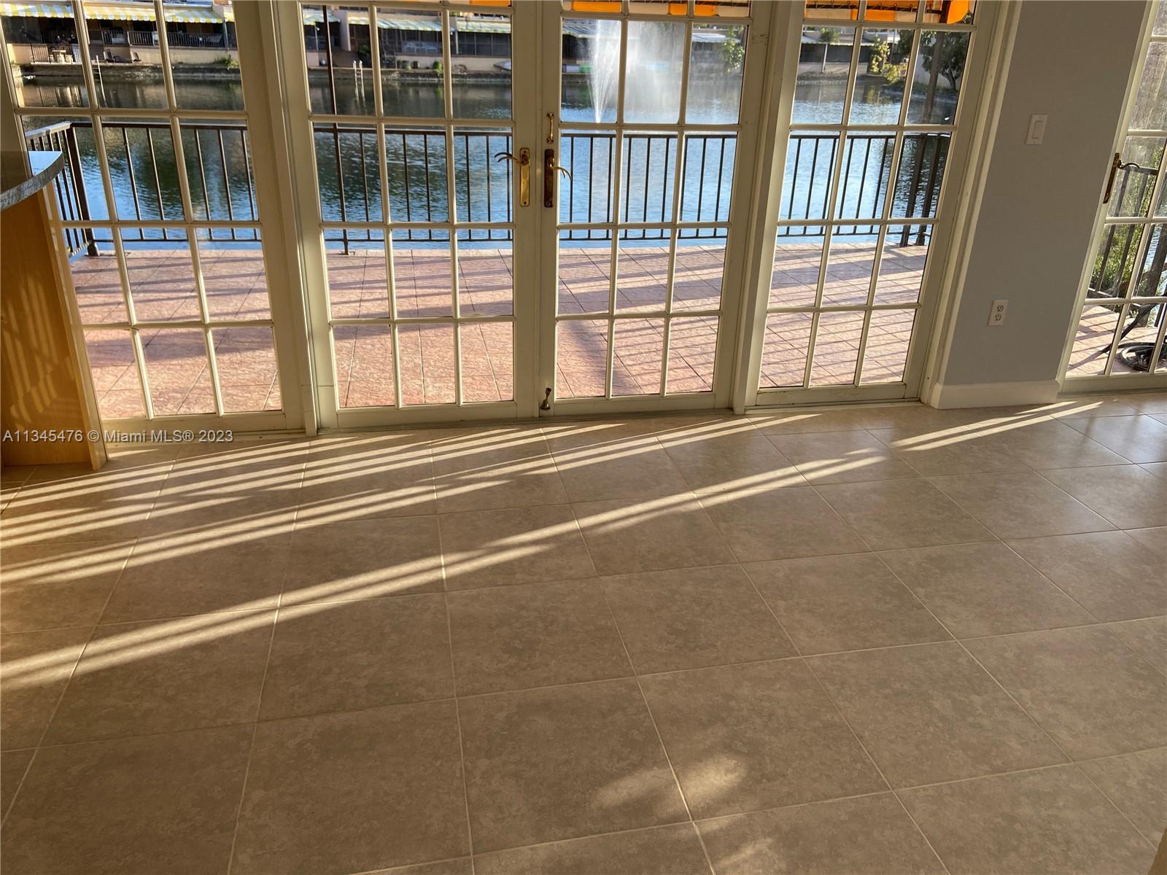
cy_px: 438
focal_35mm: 26
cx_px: 584
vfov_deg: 53.1
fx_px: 877
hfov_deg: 67.3
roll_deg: -1.5
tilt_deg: -23.6
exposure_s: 1/197
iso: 32
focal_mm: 4.25
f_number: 1.8
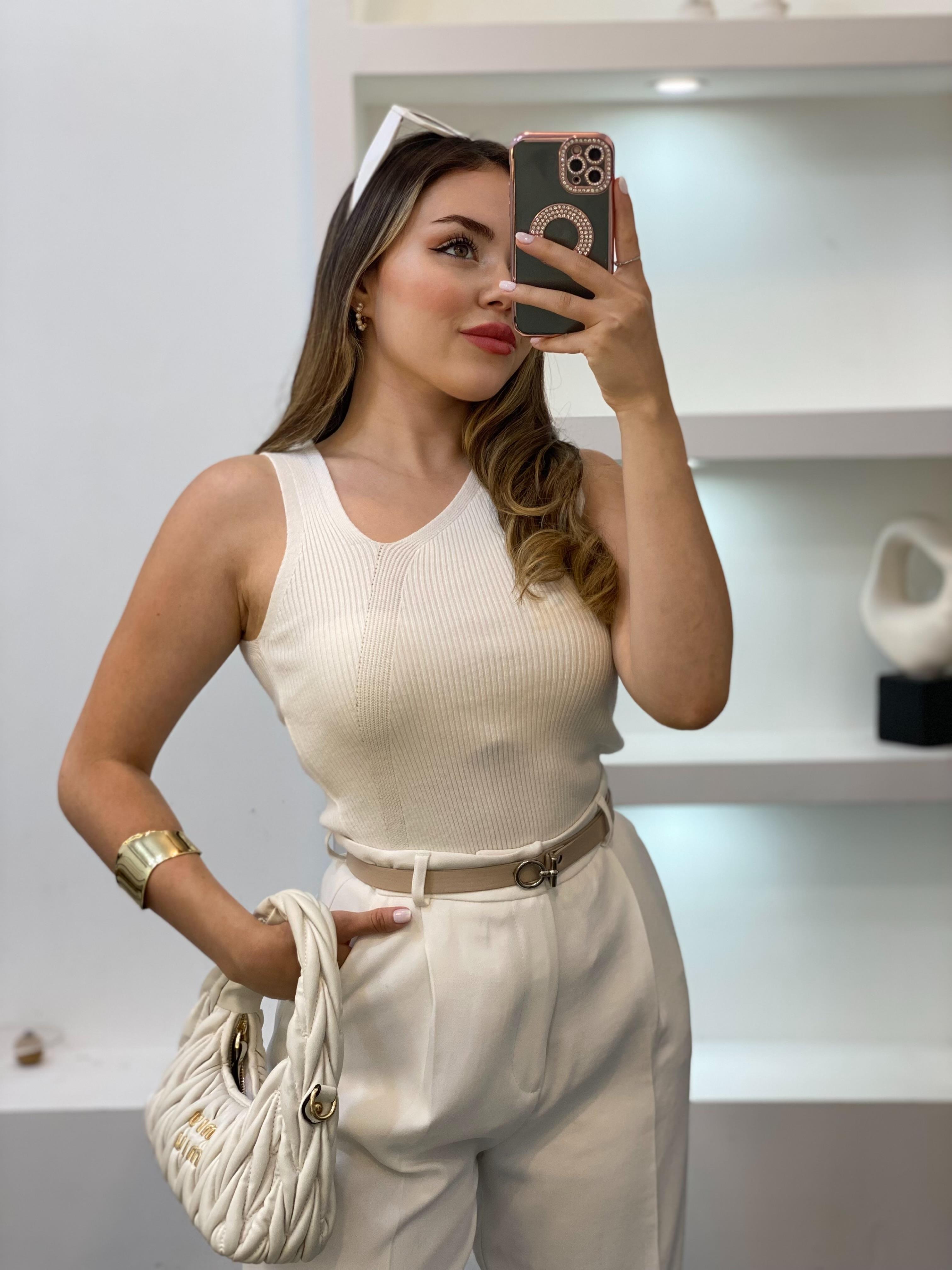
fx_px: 1907
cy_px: 635
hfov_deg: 28.0
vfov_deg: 36.8
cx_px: 476
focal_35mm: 52
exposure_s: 1/100
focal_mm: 6
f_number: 2
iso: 80
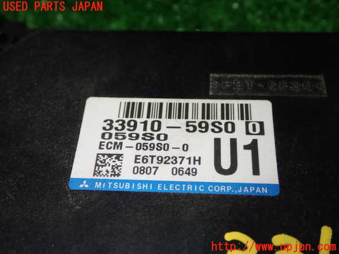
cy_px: 127
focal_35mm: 47
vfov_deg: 30.9
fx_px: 460
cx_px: 170
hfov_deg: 40.4
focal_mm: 8.4
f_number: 3.1
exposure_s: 1/50
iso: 200
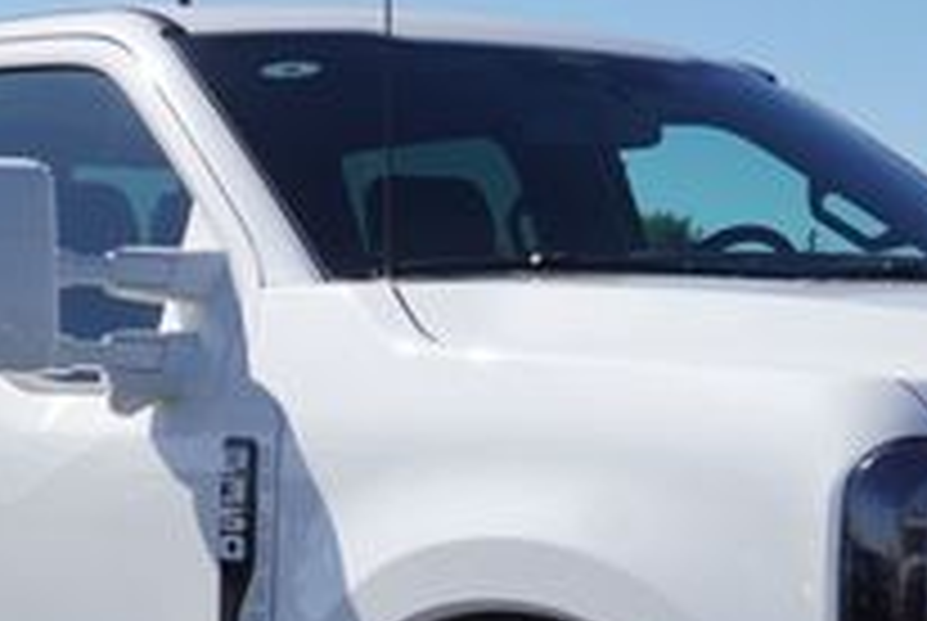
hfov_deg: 17.5
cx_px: 486
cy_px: 783
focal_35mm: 117
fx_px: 3006
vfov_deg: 11.5
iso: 100
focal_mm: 25
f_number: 8
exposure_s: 1/250
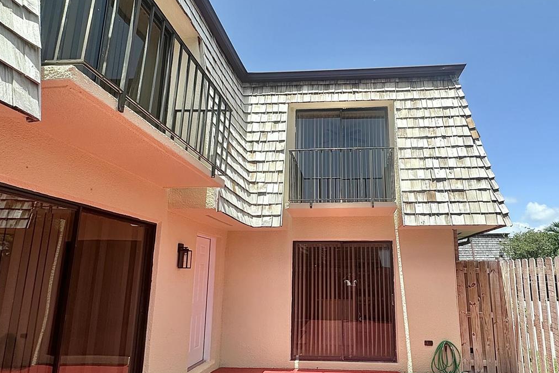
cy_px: 204
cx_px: 322
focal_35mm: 23
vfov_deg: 55.0
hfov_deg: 75.6
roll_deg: -0.3
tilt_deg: +11.3
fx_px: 357
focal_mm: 2.22
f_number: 2.2
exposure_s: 1/1825
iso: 50
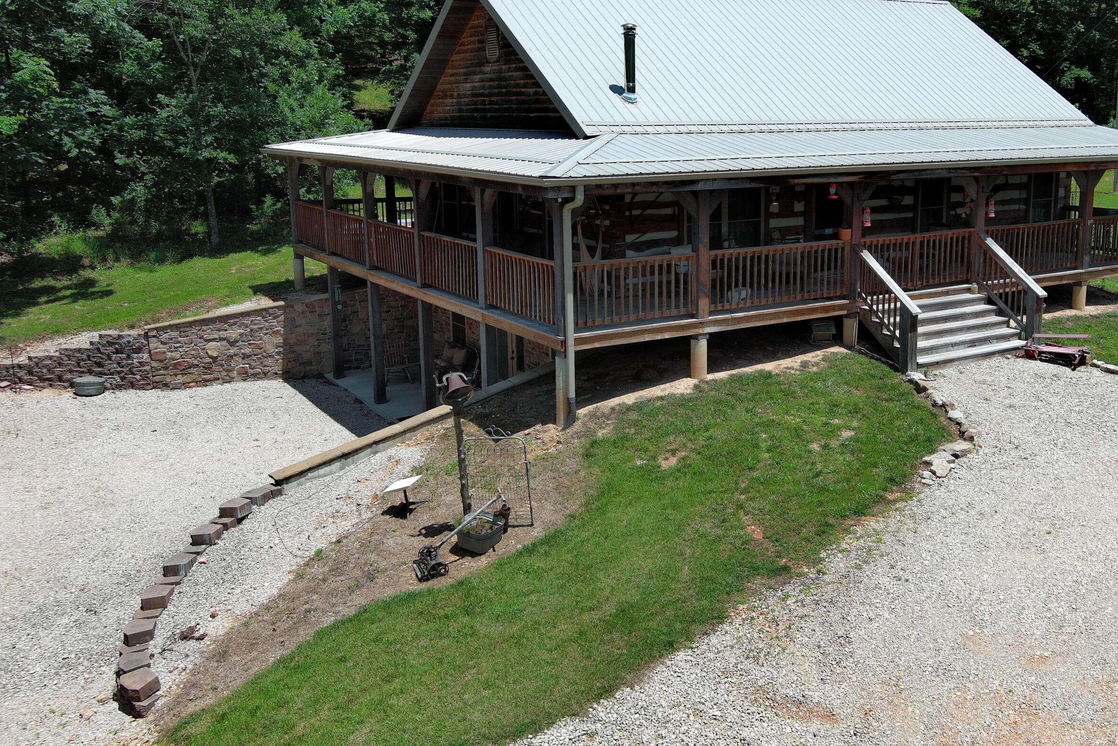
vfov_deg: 35.9
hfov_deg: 51.6
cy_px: 322
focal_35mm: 37
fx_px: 1149
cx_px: 666
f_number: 2.8
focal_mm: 10.57
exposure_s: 1/1613
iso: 101
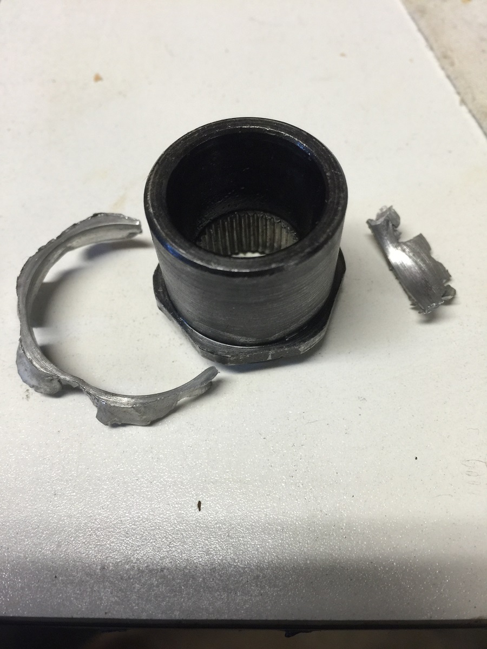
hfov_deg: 48.2
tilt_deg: -60.9
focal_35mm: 29
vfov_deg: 61.7
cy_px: 324
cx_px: 244
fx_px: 544
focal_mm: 4.15
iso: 50
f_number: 2.2
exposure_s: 1/30
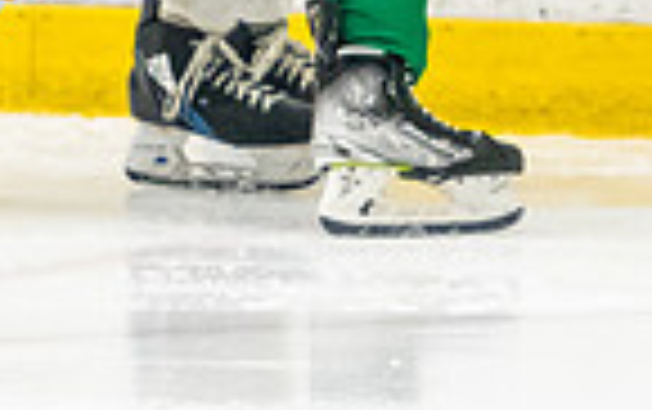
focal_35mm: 1070
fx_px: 19035
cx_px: 167
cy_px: -416
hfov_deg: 2.0
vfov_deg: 1.2
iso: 3200
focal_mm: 180
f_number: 2.8
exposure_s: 1/800
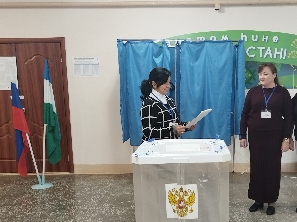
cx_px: 195
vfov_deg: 36.6
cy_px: 139
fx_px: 335
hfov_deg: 47.2
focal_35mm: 39
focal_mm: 4.95
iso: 1642
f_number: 1.9
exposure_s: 1/33.3
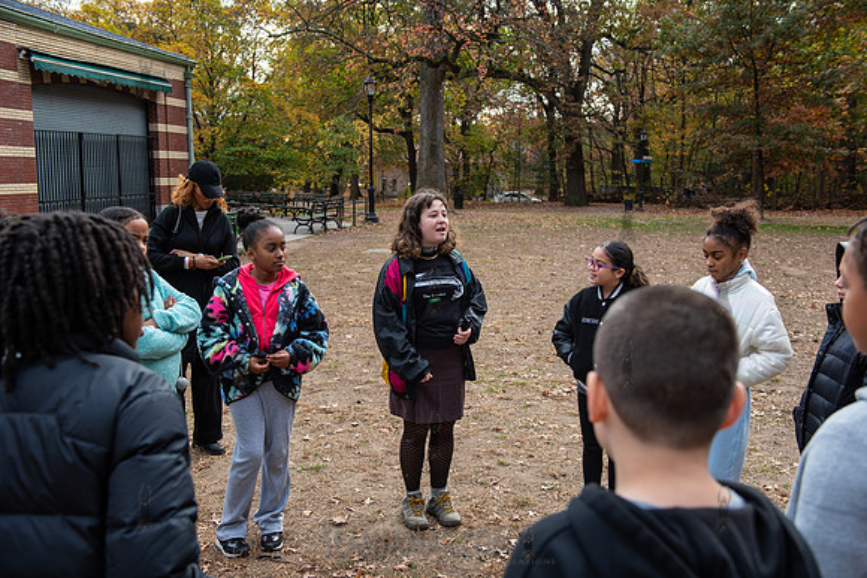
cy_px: 289
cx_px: 434
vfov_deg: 38.9
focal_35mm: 34
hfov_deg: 55.8
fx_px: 819
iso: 160
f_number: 4
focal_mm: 34
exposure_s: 1/320
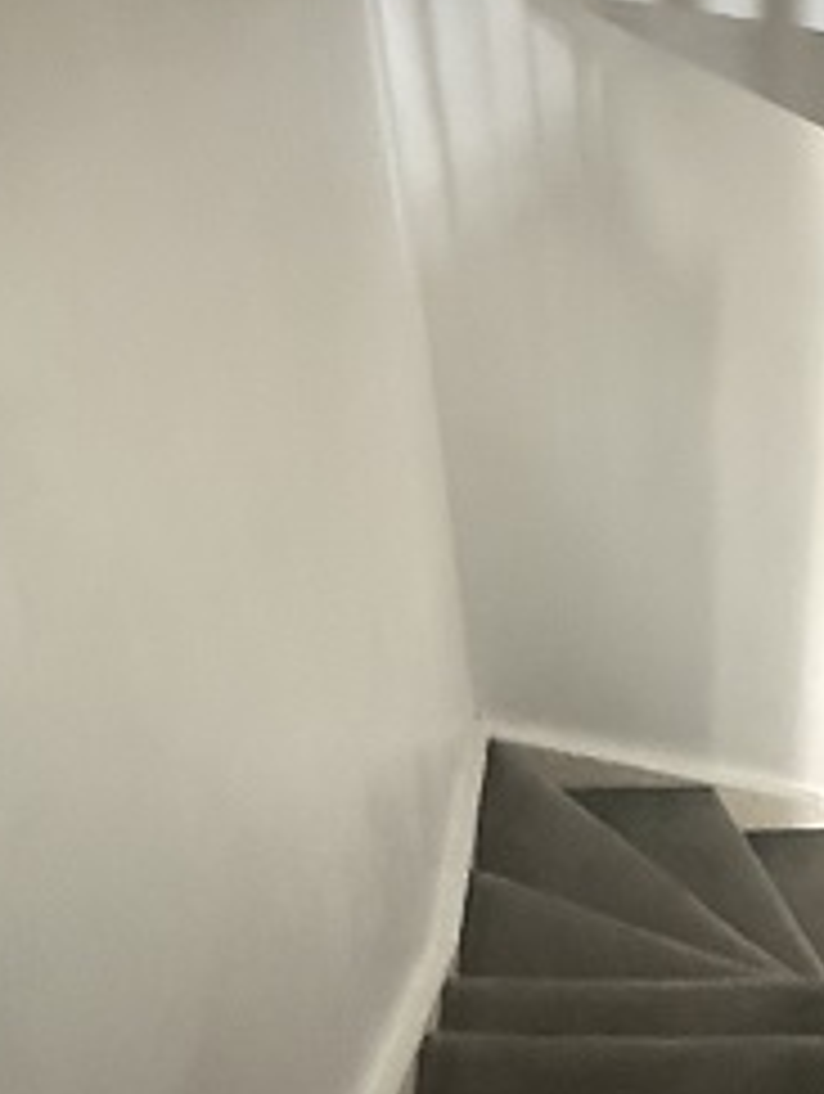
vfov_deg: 41.2
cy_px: 522
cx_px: 491
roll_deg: +5.3
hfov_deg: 31.5
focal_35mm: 46
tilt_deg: -41.1
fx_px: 1456
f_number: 2.2
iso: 1600
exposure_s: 1/47
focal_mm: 2.22
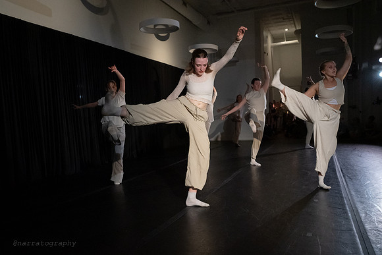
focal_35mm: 30
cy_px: 136
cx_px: 178
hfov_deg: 61.9
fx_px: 318
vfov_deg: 43.6
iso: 6400
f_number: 5
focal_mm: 28
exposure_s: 1/500
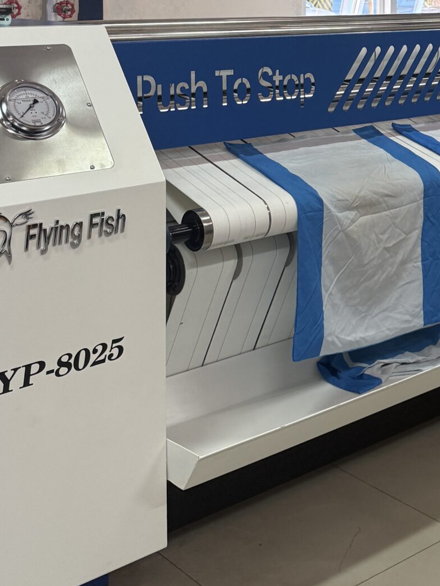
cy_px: 54
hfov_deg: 24.0
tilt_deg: -4.2
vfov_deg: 31.1
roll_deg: -0.8
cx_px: 414
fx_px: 1000
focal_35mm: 59
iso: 160
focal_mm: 6.76
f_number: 1.78
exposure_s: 1/100
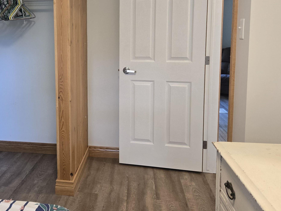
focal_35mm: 38
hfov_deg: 48.1
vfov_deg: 37.3
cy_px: 69
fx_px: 309
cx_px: 92
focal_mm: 5.4
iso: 320
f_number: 1.8
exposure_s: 1/120
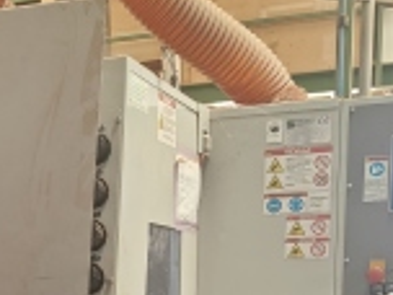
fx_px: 1079
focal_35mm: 95
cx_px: -49
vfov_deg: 14.3
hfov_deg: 19.7
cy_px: 471
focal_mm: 5.59
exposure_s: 1/50
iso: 160
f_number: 1.8
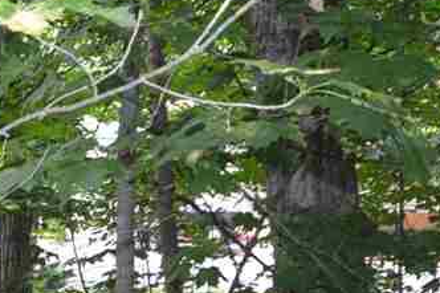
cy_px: 205
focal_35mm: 81
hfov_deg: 20.3
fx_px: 989
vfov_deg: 16.8
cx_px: -274
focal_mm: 14
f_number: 4.8
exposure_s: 1/60
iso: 560
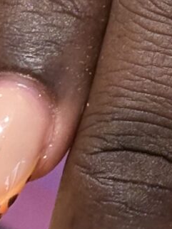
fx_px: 2534
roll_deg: -17.1
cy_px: -23
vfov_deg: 5.2
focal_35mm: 382
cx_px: 318
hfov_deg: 3.9
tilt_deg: -36.5
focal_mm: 6.76
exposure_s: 1/60
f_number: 1.78
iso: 125
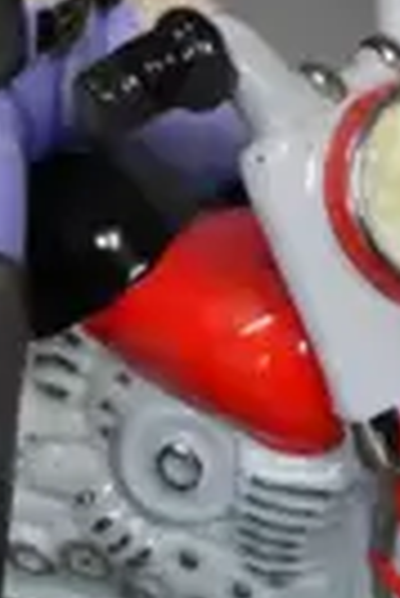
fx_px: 5319
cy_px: -396
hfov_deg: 4.2
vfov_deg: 6.3
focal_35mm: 320
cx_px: 1007
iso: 3200
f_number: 4.1
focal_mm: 20
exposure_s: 1/160
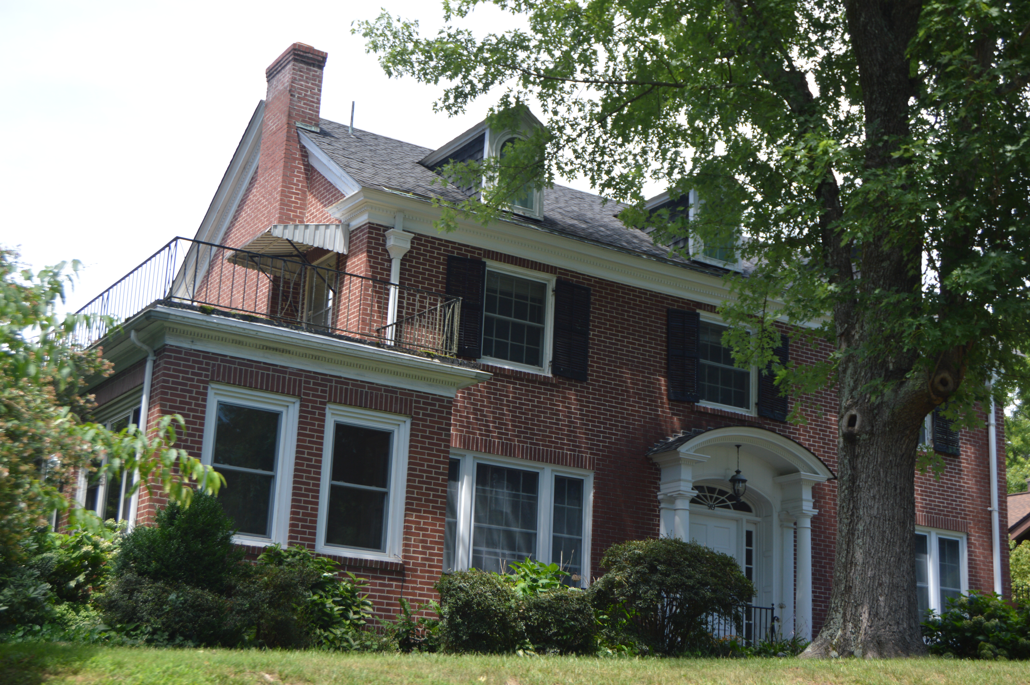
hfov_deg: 38.9
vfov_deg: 26.4
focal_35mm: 51
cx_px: 515
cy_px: 342
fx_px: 1458
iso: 100
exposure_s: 1/160
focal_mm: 34
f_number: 6.3
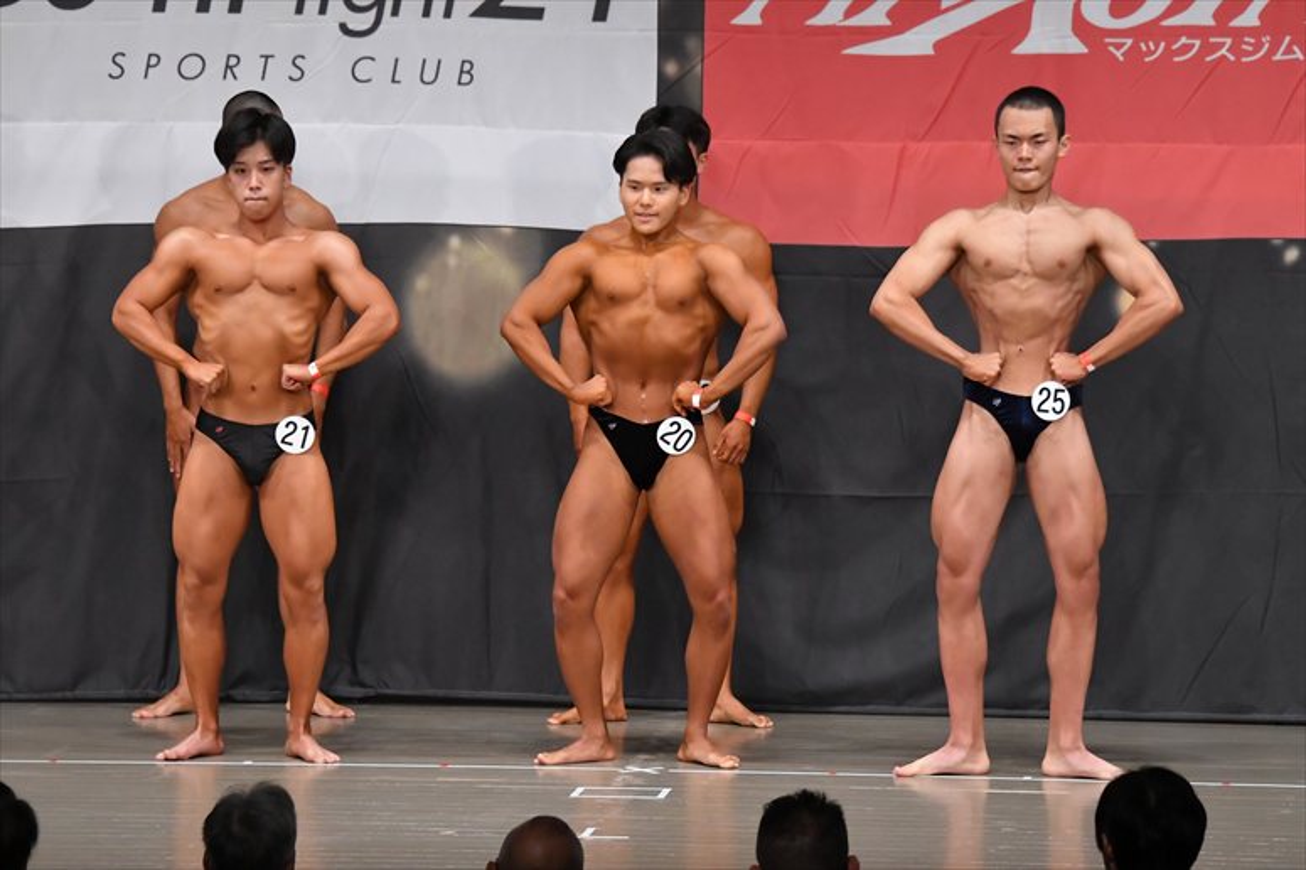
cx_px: 653
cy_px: 435
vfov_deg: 6.8
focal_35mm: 202
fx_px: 7325
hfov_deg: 10.2
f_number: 5.6
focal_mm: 135
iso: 5000
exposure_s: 1/400
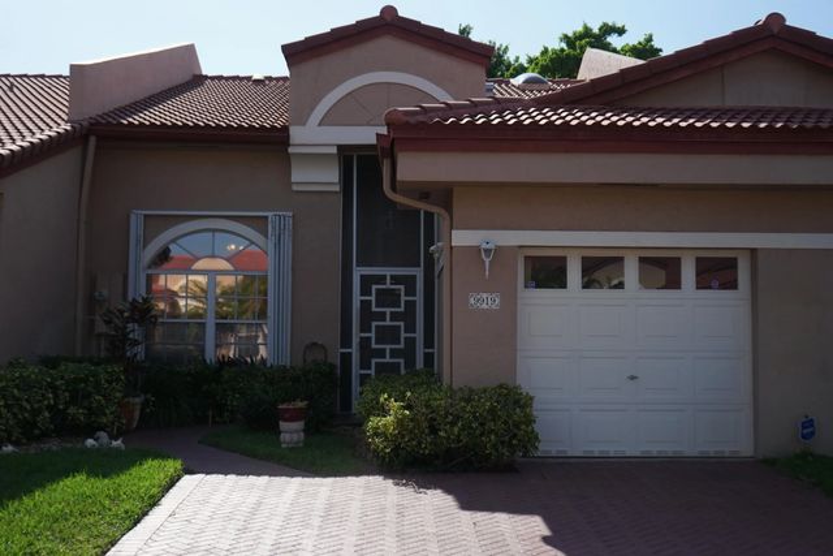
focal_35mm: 43
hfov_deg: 45.4
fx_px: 995
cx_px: 416
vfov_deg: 31.2
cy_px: 278
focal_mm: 43
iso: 320
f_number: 4.5
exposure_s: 1/2500
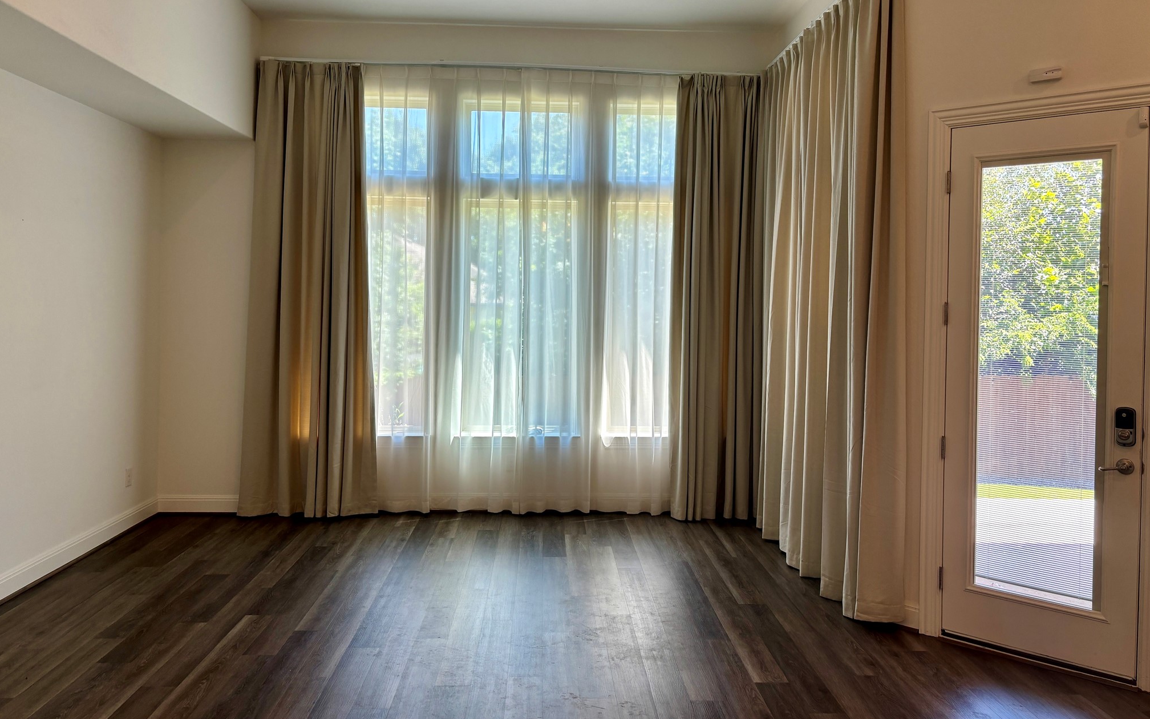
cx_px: 572
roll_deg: -0.6
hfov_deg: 66.5
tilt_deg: -0.2
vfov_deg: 44.4
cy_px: 307
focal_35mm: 28
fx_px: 878
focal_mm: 5.96
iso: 40
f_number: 1.6
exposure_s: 1/120
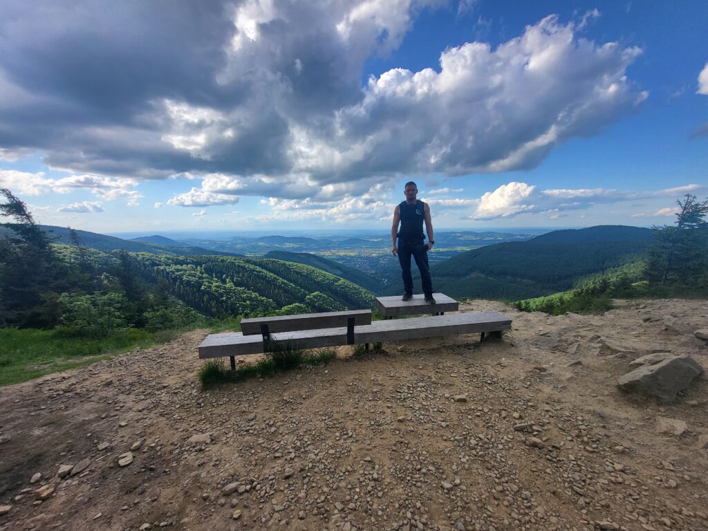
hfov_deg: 106.2
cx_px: 354
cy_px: 266
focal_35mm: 13
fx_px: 266
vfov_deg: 89.9
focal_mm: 1.74
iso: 32
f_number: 2.2
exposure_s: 1/694
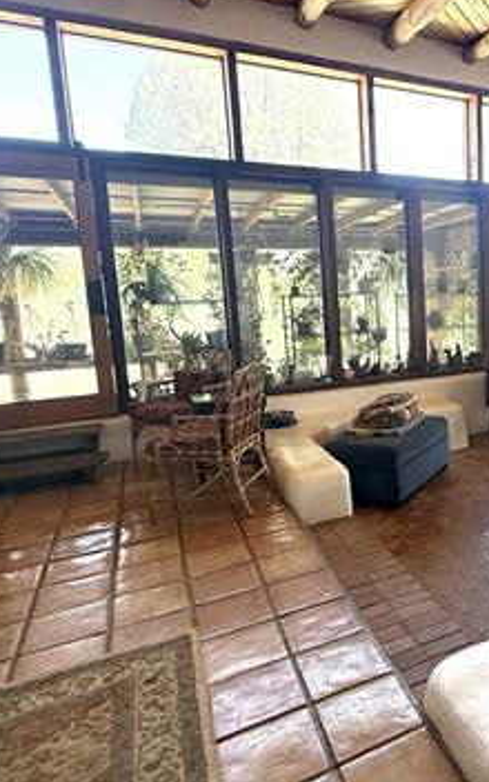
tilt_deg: -8.1
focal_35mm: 27
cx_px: 498
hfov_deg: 40.0
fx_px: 576
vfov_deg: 68.3
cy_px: 358
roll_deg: +1.1
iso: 125
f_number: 2.2
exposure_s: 1/99
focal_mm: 2.22
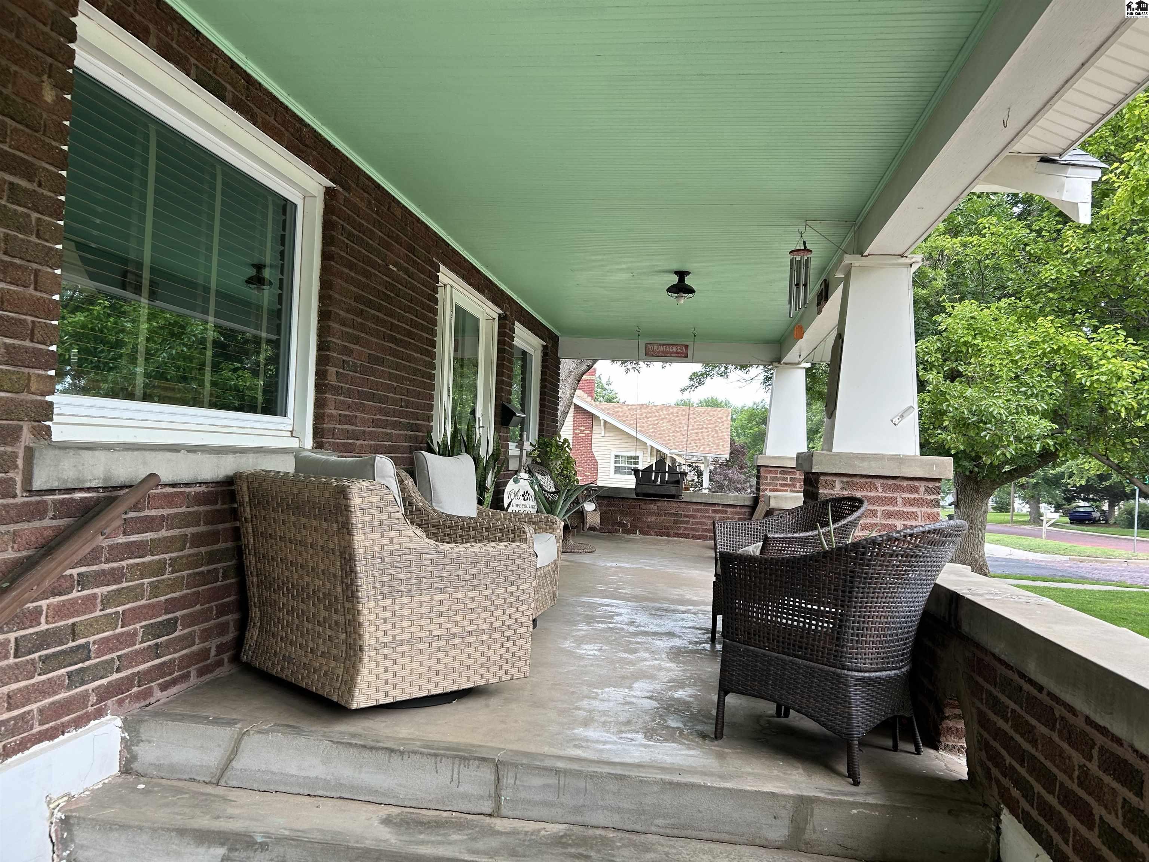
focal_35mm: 26
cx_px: 574
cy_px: 431
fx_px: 863
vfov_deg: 53.1
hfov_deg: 67.3
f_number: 1.5
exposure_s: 1/150
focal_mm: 5.7
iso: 32
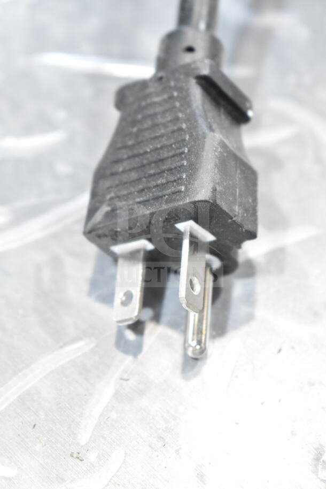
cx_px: 163
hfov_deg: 16.6
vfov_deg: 24.6
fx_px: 1120
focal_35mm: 82
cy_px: 244
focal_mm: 55
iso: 4500
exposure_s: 1/100
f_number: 5.6
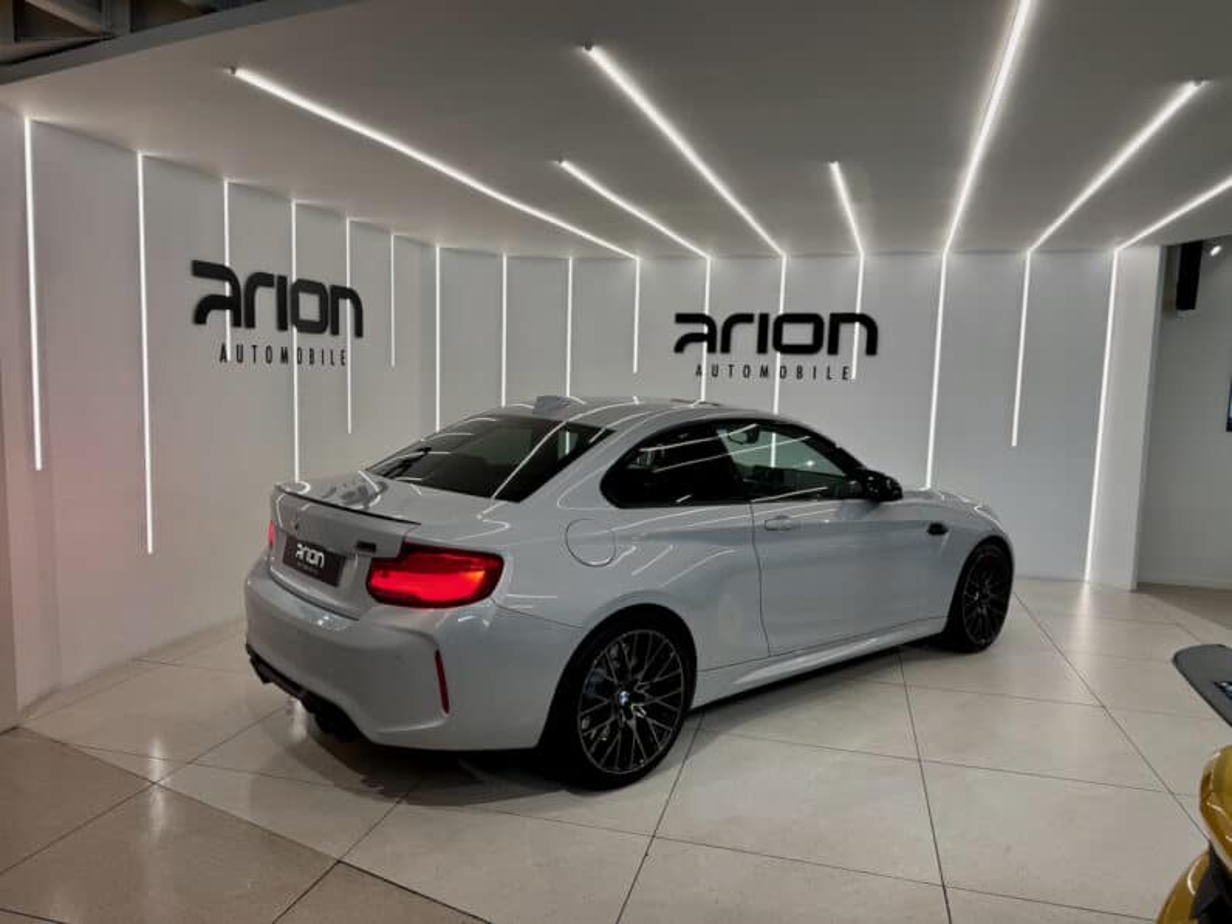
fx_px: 854
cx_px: 616
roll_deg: -2.3
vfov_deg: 56.8
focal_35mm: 24
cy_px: 462
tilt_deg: -5.4
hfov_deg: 71.6
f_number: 1.78
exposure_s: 1/100
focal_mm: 6.76
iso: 80
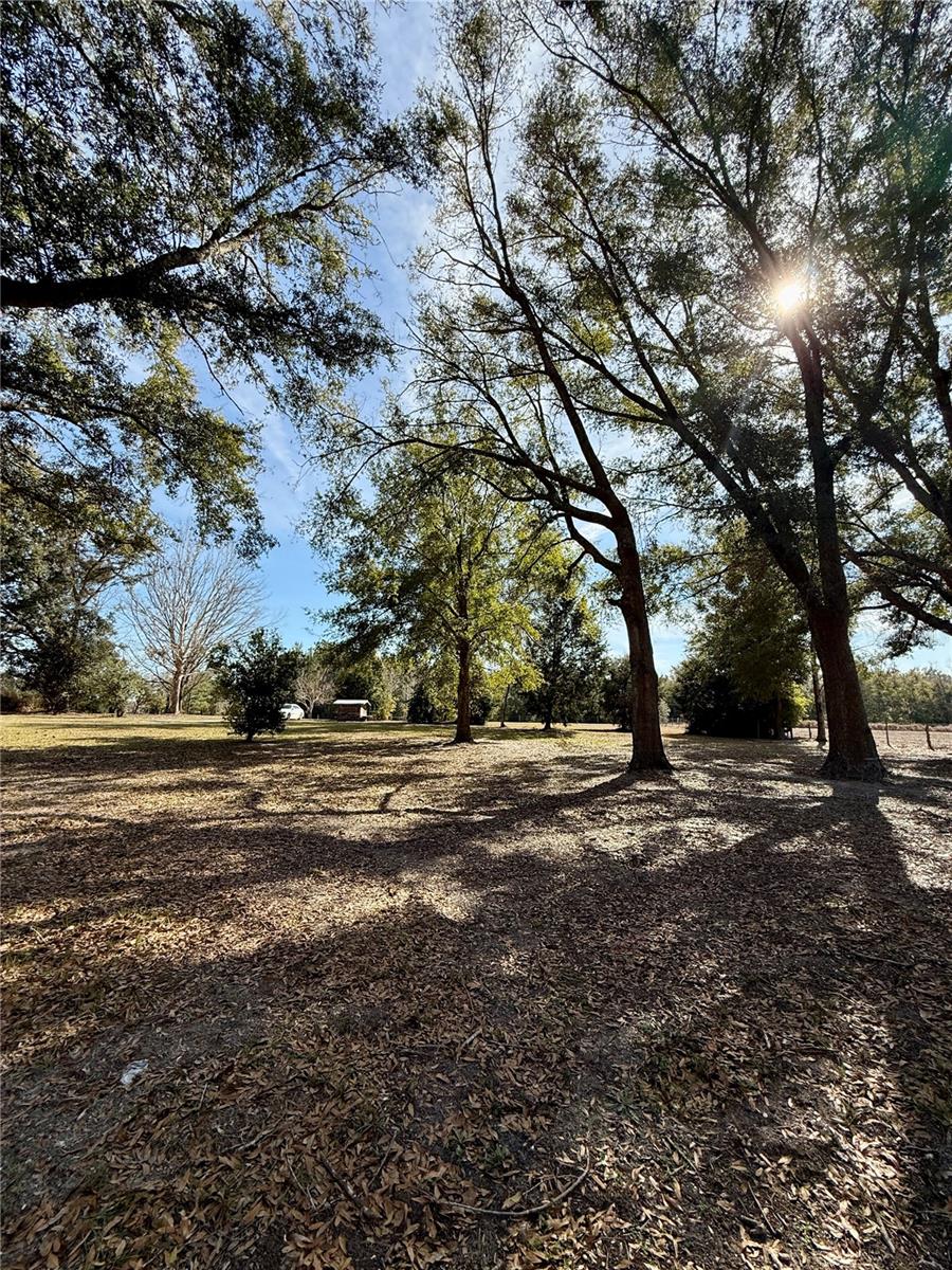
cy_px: 635
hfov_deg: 85.7
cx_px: 476
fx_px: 513
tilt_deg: +10.8
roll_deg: -0.1
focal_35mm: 14
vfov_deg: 102.1
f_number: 2.2
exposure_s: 1/1431
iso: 64
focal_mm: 2.22
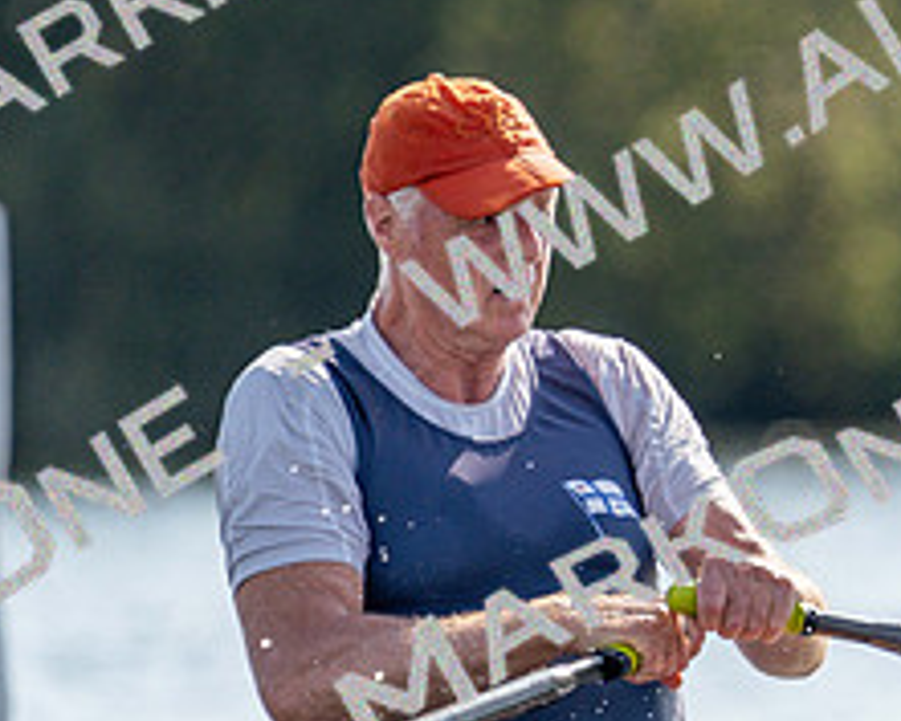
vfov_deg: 1.2
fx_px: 34441
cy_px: 340
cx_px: 905
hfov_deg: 1.5
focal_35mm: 1291
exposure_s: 1/1600
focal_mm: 524
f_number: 6.3
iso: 400
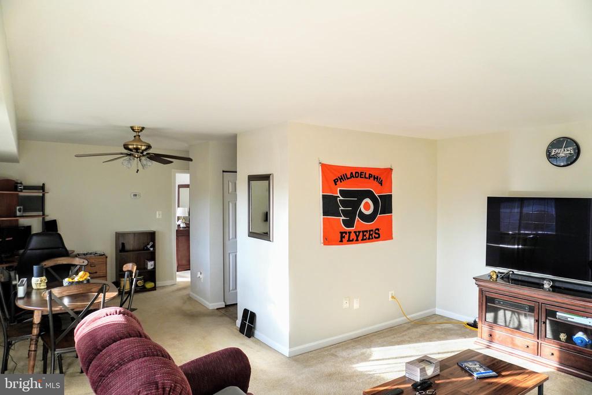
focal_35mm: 24
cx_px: 296
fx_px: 395
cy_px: 198
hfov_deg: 73.7
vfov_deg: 53.1
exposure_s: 1/160
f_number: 4
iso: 320
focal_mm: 16
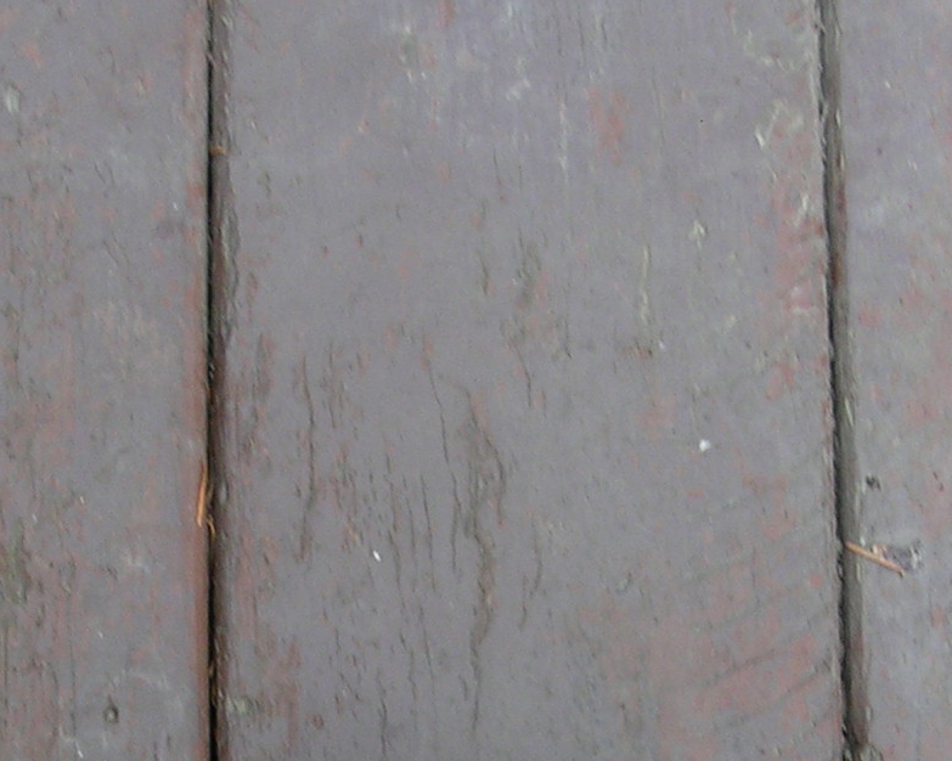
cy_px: 918
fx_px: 2732
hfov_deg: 19.8
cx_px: 450
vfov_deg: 15.3
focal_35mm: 97
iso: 50
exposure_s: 1/64.5
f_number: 2.8
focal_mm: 5.8
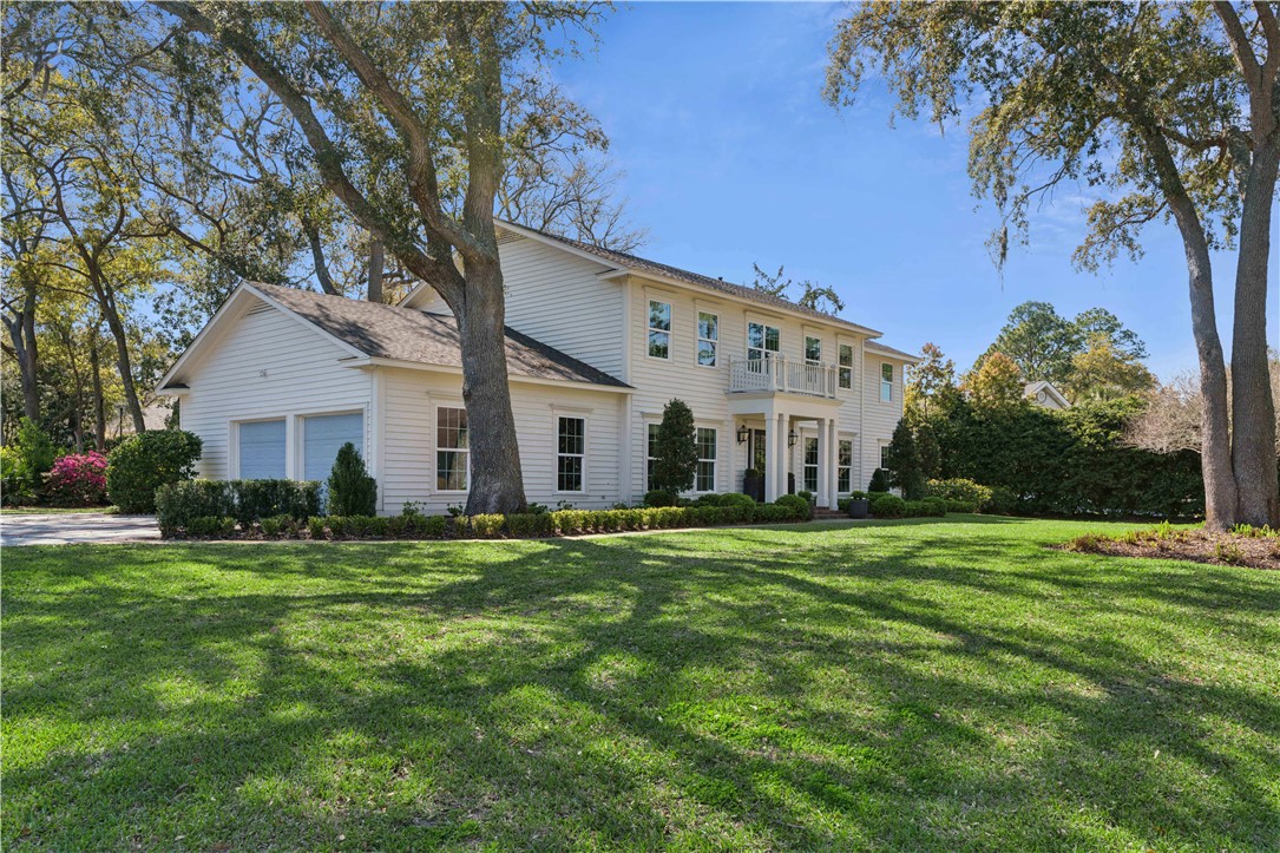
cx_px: 640
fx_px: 889
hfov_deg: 71.5
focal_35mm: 25
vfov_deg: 51.3
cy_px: 426
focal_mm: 25
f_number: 8
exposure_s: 1/320
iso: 250
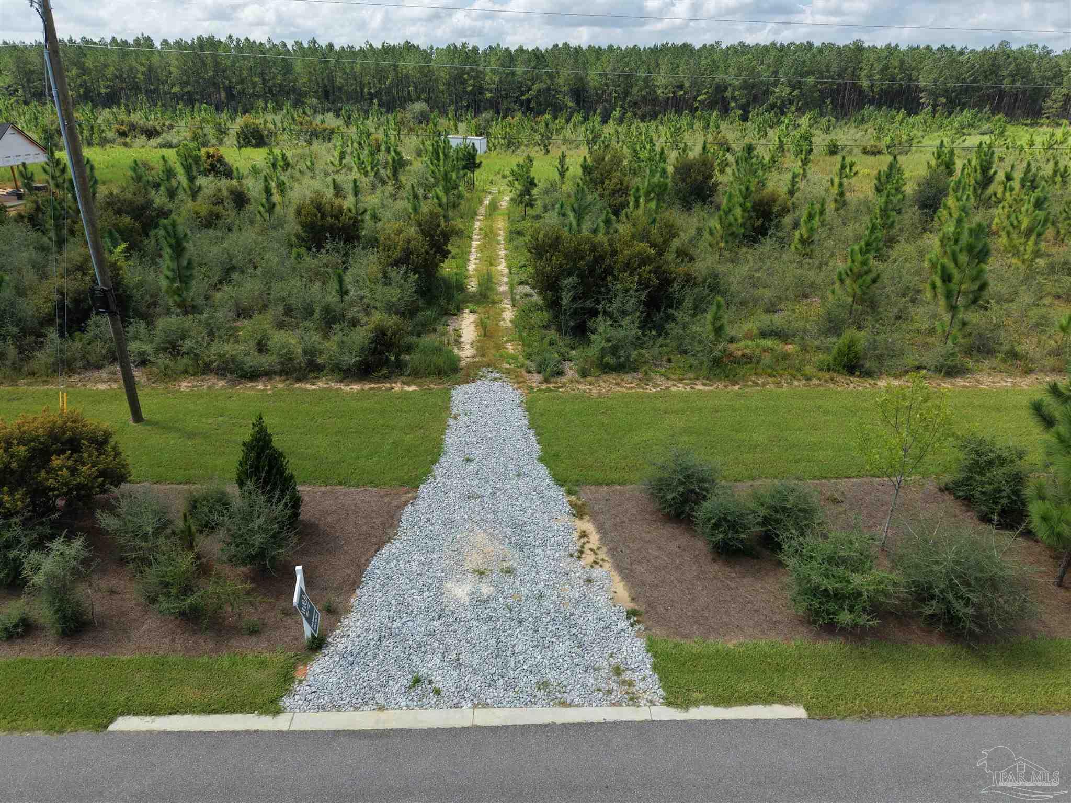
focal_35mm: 24
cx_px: 536
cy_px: 402
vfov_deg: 56.8
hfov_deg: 71.6
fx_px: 743
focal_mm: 8.67
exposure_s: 1/5000
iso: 290
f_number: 1.8
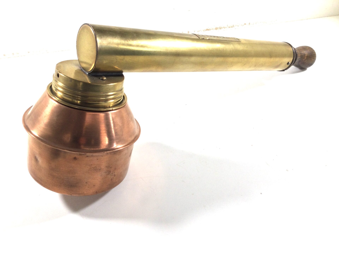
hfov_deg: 58.4
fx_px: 304
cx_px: 170
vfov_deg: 45.4
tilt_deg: -38.6
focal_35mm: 31
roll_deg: +0.8
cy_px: 127
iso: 40
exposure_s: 1/100
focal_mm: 3.3
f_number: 2.4
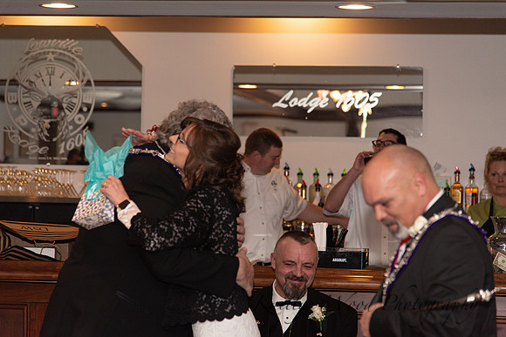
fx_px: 1687
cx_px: 253
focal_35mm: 120
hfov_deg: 17.1
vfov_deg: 11.4
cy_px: 168
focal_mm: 120
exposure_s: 1/200
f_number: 4
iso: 800
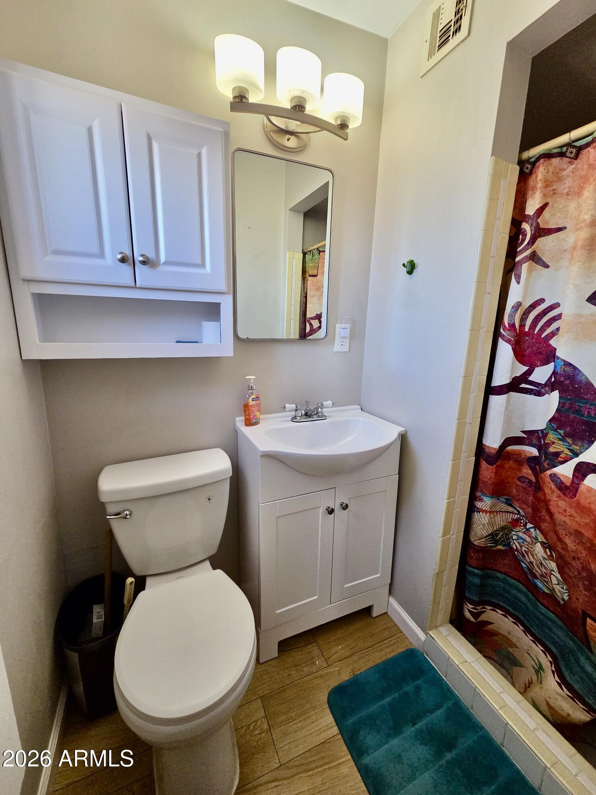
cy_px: 398
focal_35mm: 13
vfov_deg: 106.2
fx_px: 298
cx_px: 298
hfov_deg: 89.9
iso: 250
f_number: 2.2
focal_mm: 2.2
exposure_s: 1/120
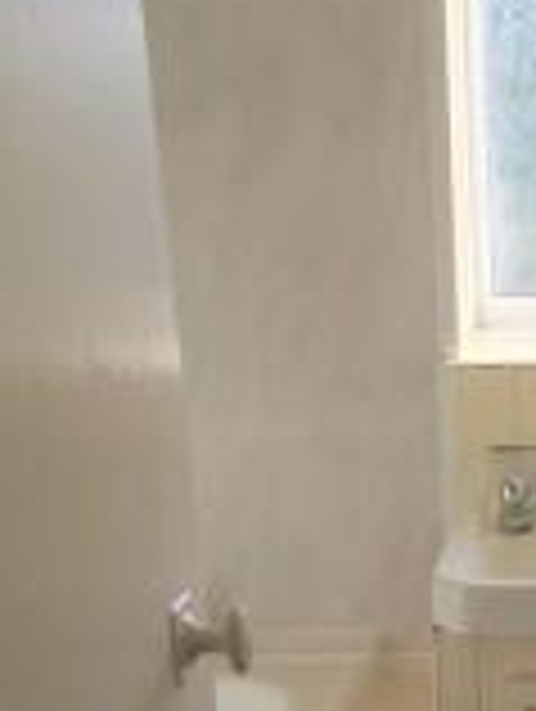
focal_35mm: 80
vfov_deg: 23.9
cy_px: 592
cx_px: 595
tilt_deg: -17.7
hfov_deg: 17.8
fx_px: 1647
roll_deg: +2.1
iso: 25
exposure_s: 1/234
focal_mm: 4.15
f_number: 2.2
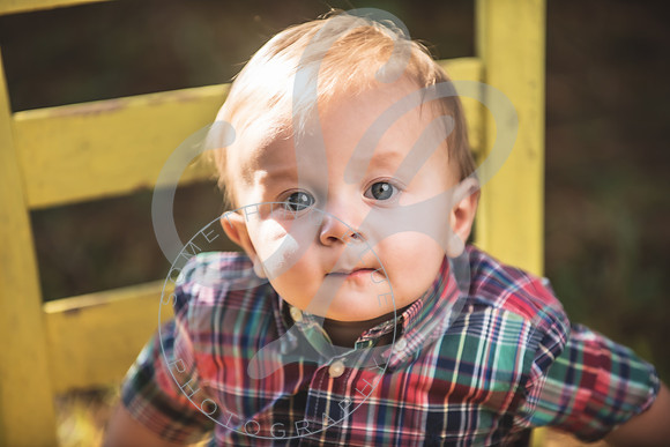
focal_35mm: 200
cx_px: 335
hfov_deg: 10.3
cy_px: 224
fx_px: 3723
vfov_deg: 6.9
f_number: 2.8
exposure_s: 1/250
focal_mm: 200
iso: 100
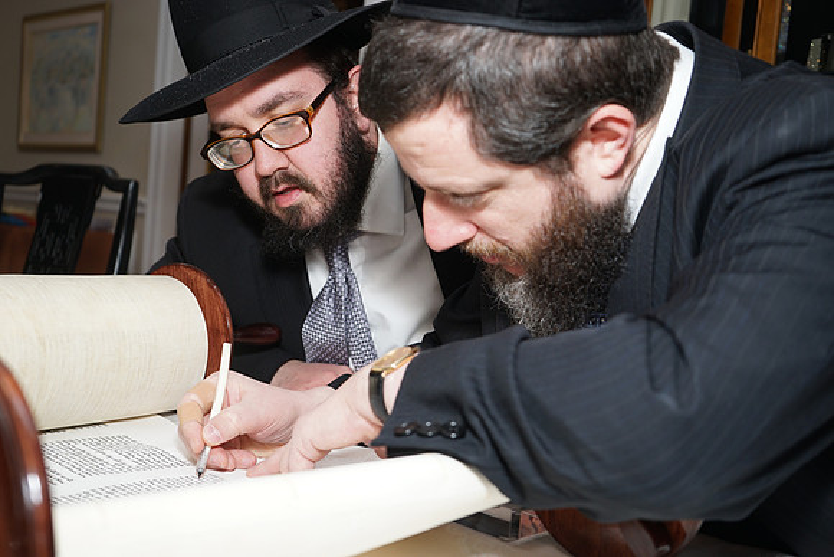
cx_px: 417
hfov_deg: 49.5
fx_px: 904
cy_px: 278
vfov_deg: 34.2
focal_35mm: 39
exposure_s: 1/100
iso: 320
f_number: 5.6
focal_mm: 39
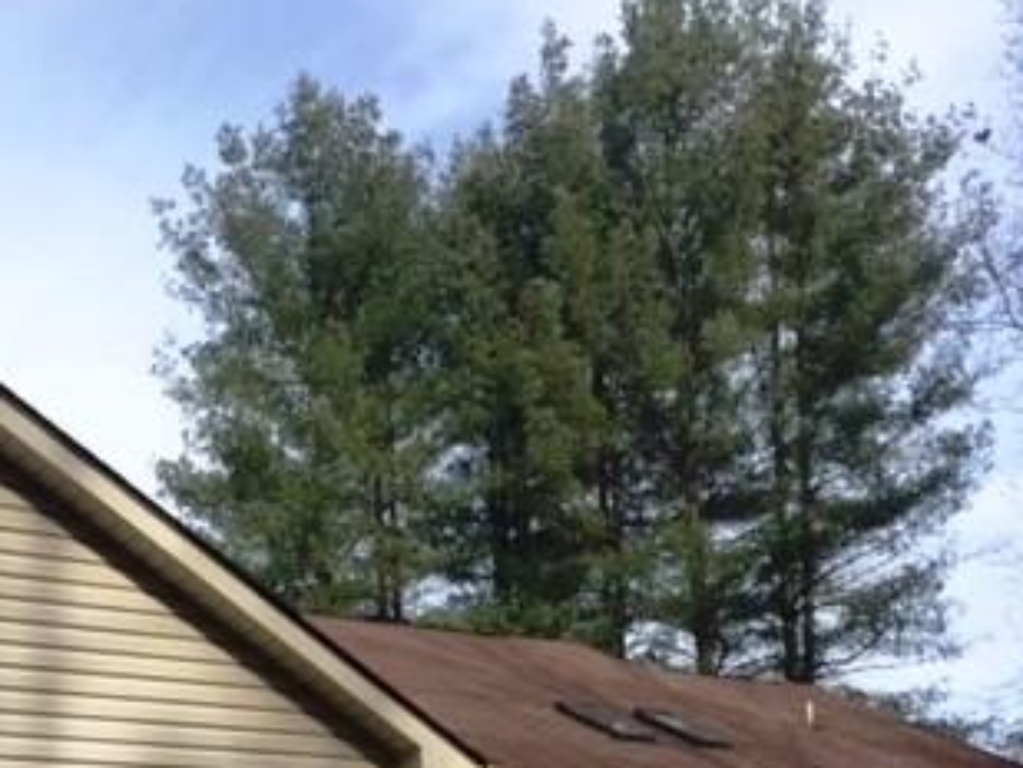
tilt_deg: +10.4
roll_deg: -1.0
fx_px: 1774
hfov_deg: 31.6
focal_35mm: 60
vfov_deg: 23.4
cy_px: 765
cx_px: 258
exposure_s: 1/1464
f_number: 2.2
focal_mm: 4.15
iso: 32
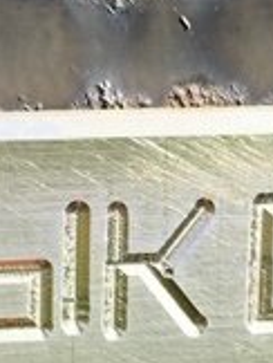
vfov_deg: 7.9
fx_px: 2580
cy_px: 471
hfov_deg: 6.1
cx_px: 196
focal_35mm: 246
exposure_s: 1/334
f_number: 1.7
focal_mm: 4.71
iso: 50
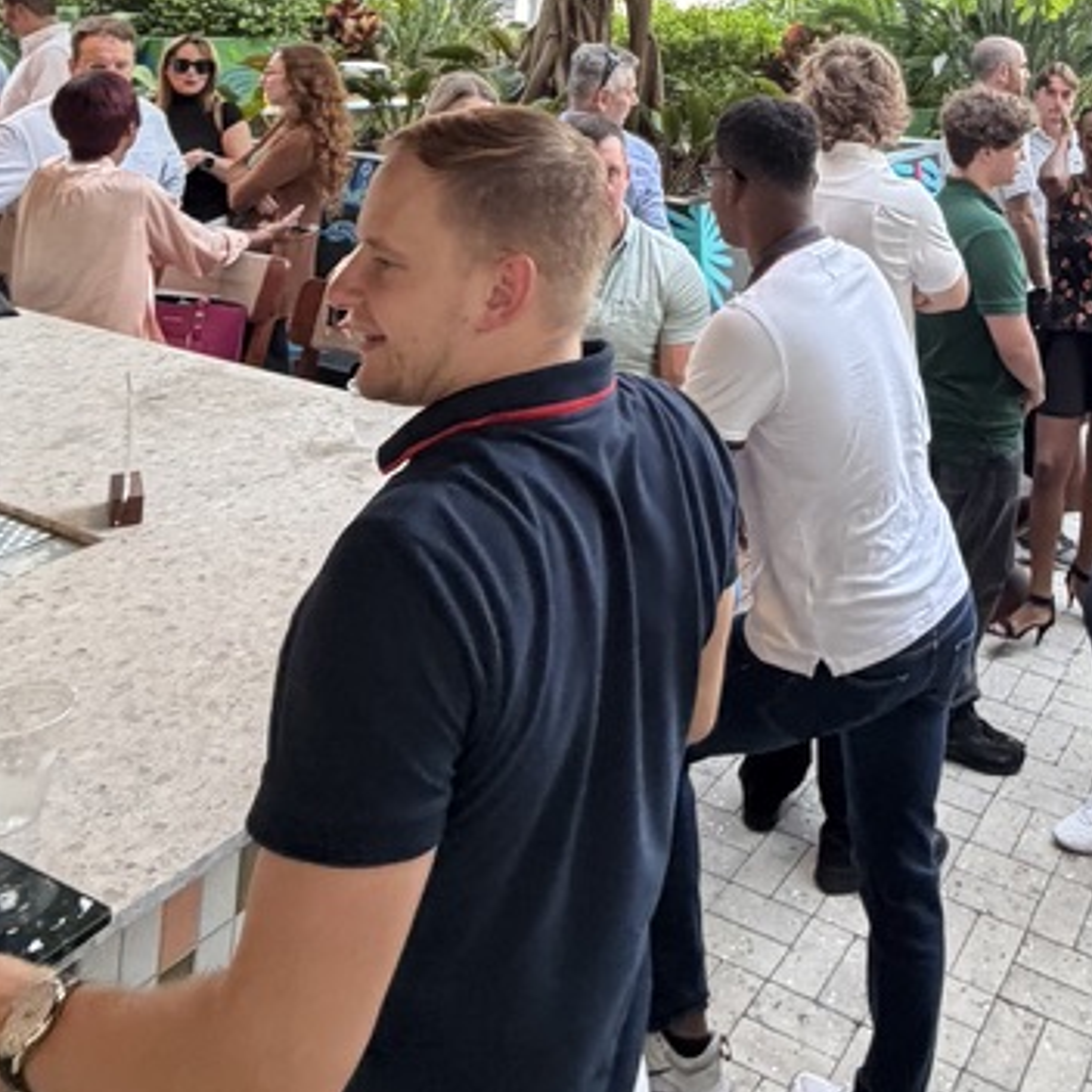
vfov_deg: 38.9
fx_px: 1285
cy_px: -78
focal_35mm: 36
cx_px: 816
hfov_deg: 44.5
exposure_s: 1/120
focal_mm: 2.22
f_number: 2.2
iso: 320
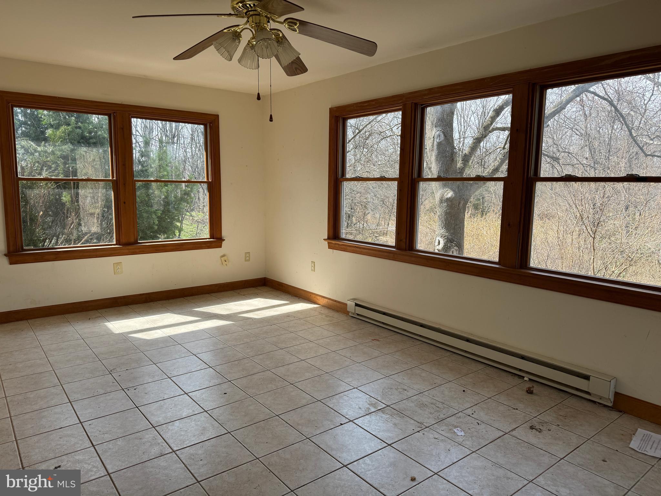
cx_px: 330
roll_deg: -0.8
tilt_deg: -8.6
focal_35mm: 24
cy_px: 248
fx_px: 458
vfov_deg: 56.8
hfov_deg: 71.6
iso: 80
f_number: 1.78
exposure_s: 1/693
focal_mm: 6.76
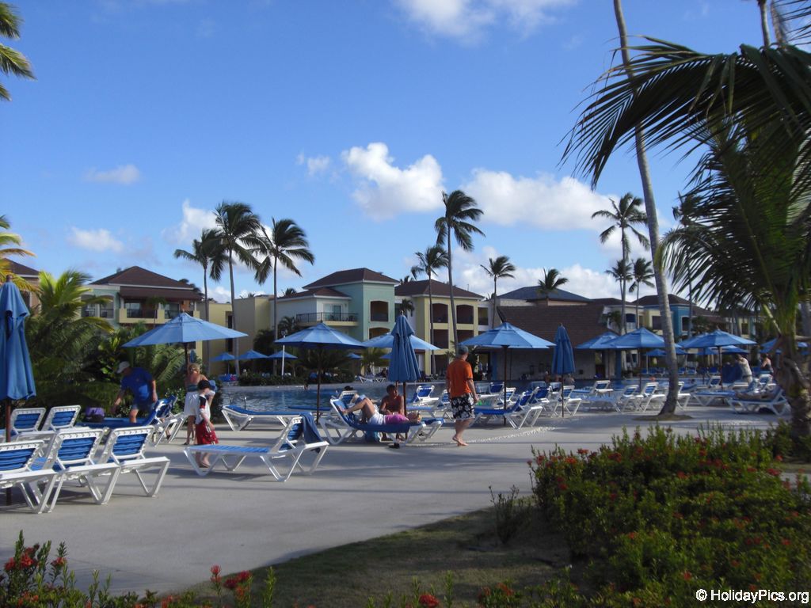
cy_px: 304
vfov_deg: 37.7
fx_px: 890
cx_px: 406
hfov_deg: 49.0
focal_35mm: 38
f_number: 8
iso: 64
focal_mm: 6.2
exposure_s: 1/125
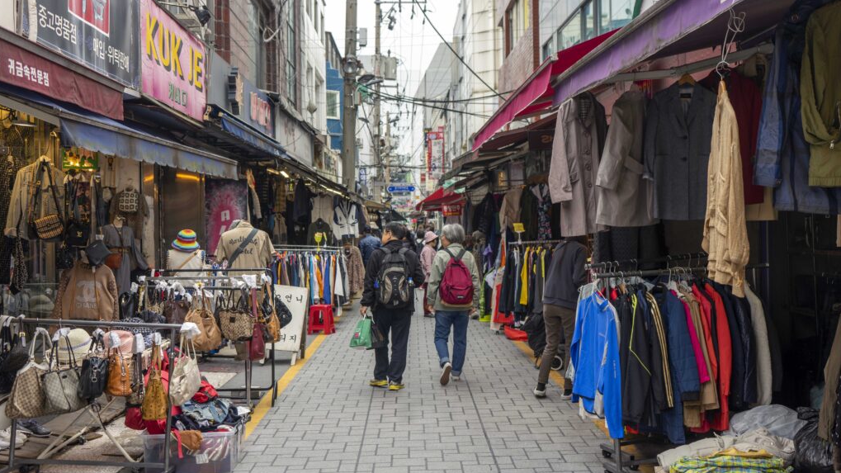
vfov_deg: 29.7
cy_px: 216
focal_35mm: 40
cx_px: 419
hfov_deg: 50.5
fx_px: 892
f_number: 4
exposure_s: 1/160
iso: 50
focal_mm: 38
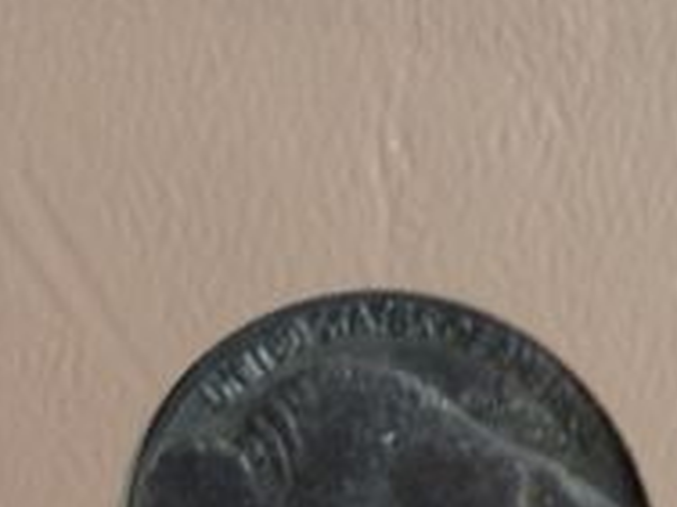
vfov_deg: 7.6
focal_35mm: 186
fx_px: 3638
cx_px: 864
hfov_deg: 10.4
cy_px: -525
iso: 50
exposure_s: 1/20
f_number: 2.4
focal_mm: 4.28
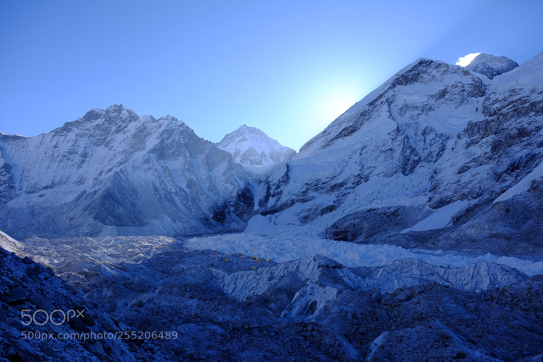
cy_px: 181
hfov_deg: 67.4
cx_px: 272
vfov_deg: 47.9
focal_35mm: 27
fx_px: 407
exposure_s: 1/450
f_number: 6.4
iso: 200
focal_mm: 18
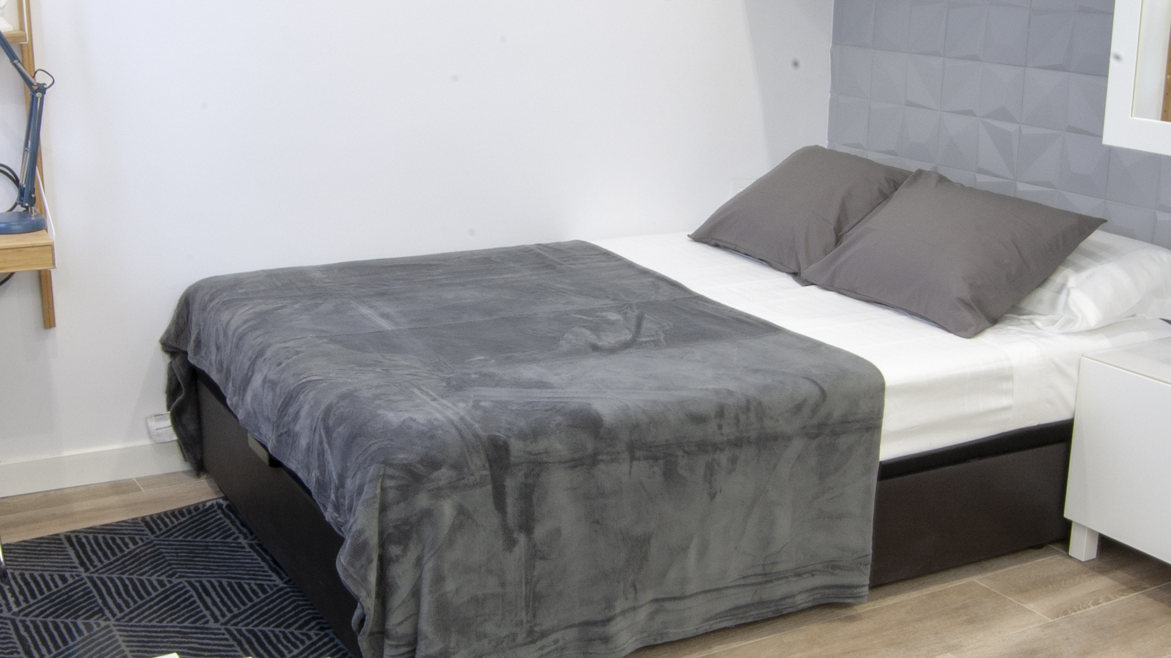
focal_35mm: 46
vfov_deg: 26.0
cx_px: 497
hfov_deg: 44.5
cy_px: 320
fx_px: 1428
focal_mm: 18
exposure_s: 13
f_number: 22
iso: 200
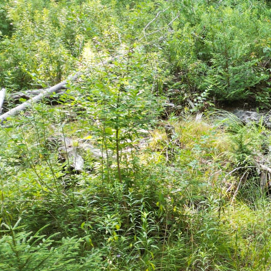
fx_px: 629
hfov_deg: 20.2
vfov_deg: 24.3
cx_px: 429
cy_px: 137
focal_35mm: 71
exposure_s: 1/160
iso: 120
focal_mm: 6.72
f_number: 1.7
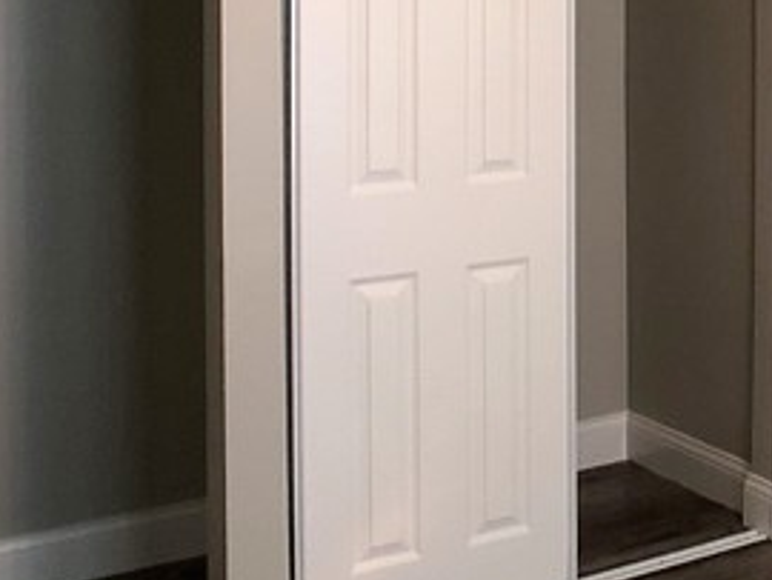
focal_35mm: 106
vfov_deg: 13.7
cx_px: 1049
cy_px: -29
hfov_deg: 17.2
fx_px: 2366
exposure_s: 1/17
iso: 40
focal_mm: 3.99
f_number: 1.8
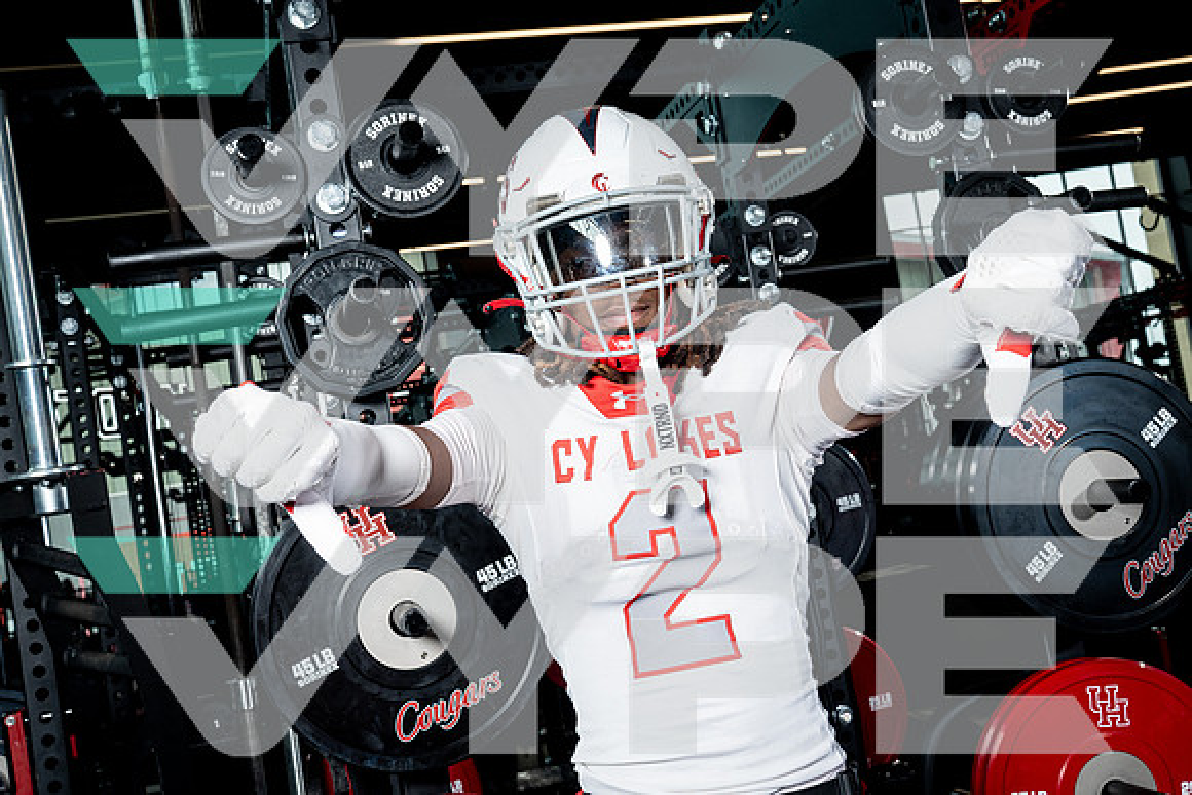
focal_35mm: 42
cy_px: 398
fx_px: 1391
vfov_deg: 31.9
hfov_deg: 46.4
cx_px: 596
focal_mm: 42
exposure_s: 1/250
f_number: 9
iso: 640
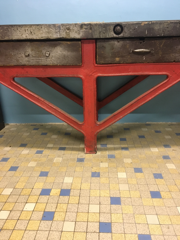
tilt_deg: -21.3
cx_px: 90
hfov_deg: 48.2
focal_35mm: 29
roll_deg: +2.5
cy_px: 120
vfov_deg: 61.7
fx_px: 201
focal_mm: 4.15
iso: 200
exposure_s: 1/17
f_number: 2.2
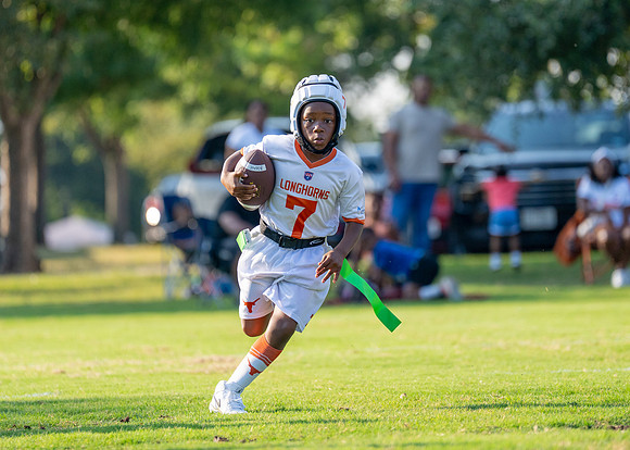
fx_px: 5579
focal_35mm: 312
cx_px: 322
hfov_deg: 6.5
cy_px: 187
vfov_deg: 4.6
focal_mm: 200
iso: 320
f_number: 2.8
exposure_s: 1/2500
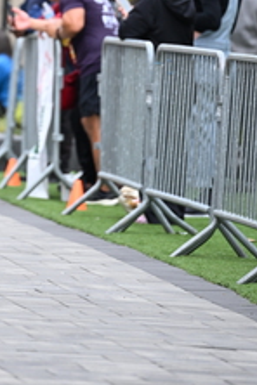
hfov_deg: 2.8
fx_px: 5300
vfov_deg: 4.2
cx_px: -18
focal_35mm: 495
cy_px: -29
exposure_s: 1/2000
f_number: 2.8
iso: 800
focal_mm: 200
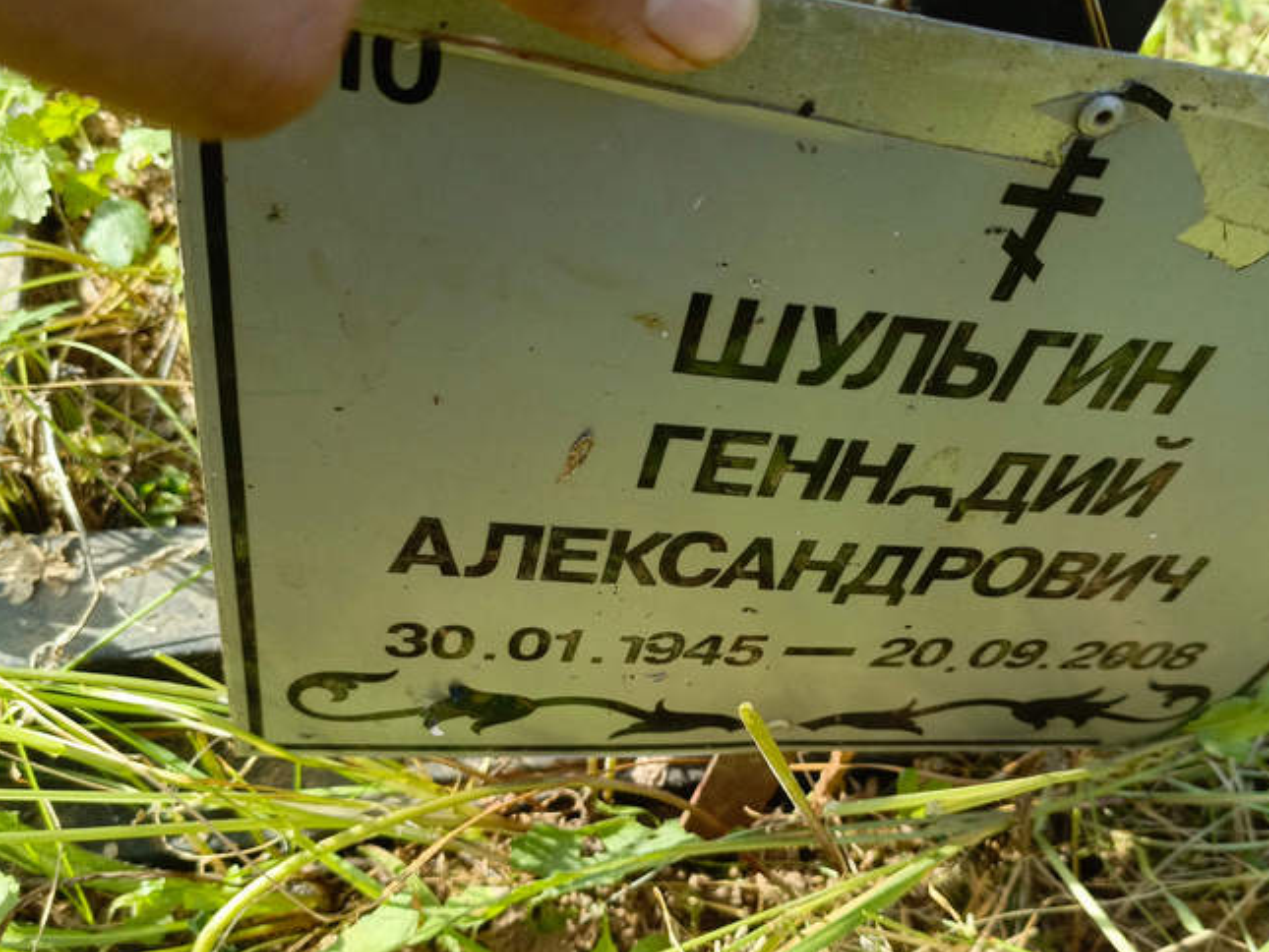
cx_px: 685
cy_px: 539
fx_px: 1137
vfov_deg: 45.3
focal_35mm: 31
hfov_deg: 58.3
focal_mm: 4.76
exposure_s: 1/292
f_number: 1.69
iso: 112
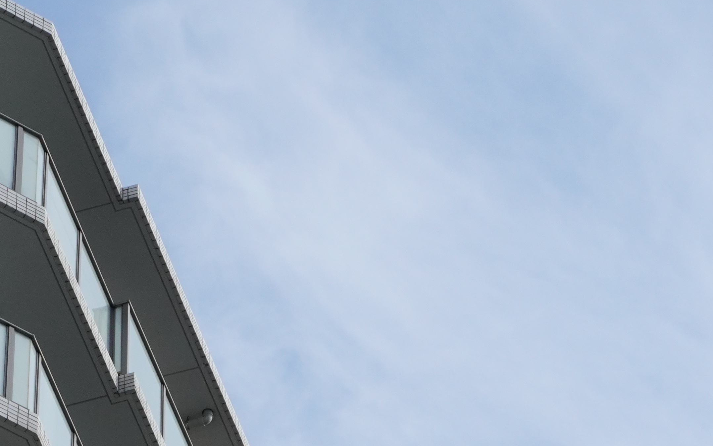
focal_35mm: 268
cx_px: -14
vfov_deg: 4.9
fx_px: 5216
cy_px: 388
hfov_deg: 7.8
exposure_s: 1/3200
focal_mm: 63
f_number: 5.6
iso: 640
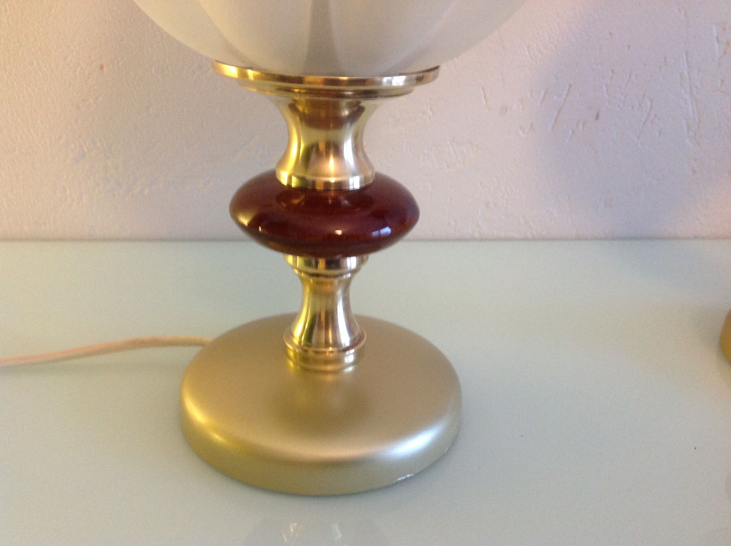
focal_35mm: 35
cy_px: 273
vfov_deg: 40.6
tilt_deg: -22.8
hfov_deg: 52.7
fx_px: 738
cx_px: 366
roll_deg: -2.8
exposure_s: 1/15
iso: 250
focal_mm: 4.28
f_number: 2.4
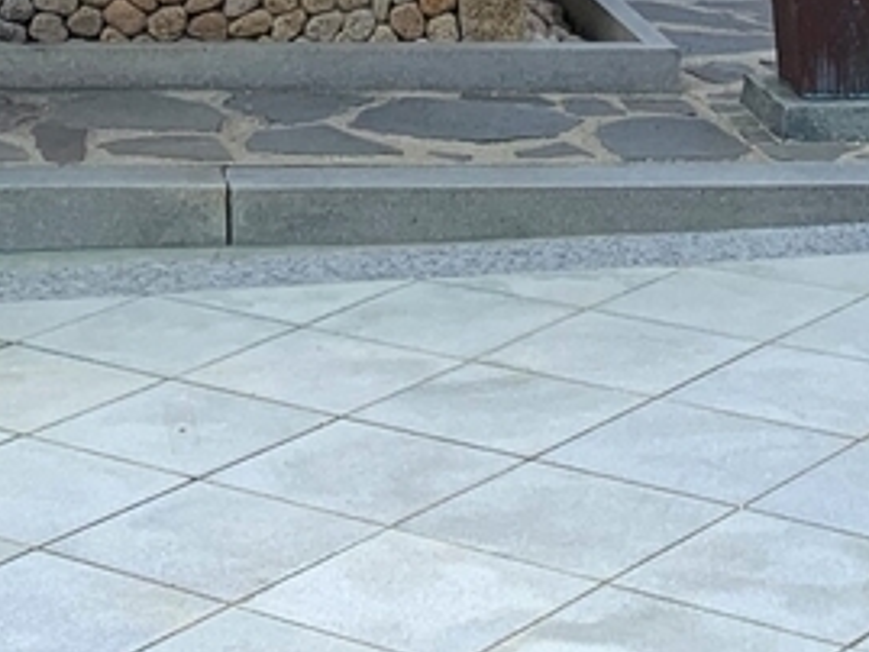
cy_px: -742
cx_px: -29
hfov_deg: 16.6
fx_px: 2913
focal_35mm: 116
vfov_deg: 11.3
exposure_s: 1/1332
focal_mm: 4.25
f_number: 1.8
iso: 25
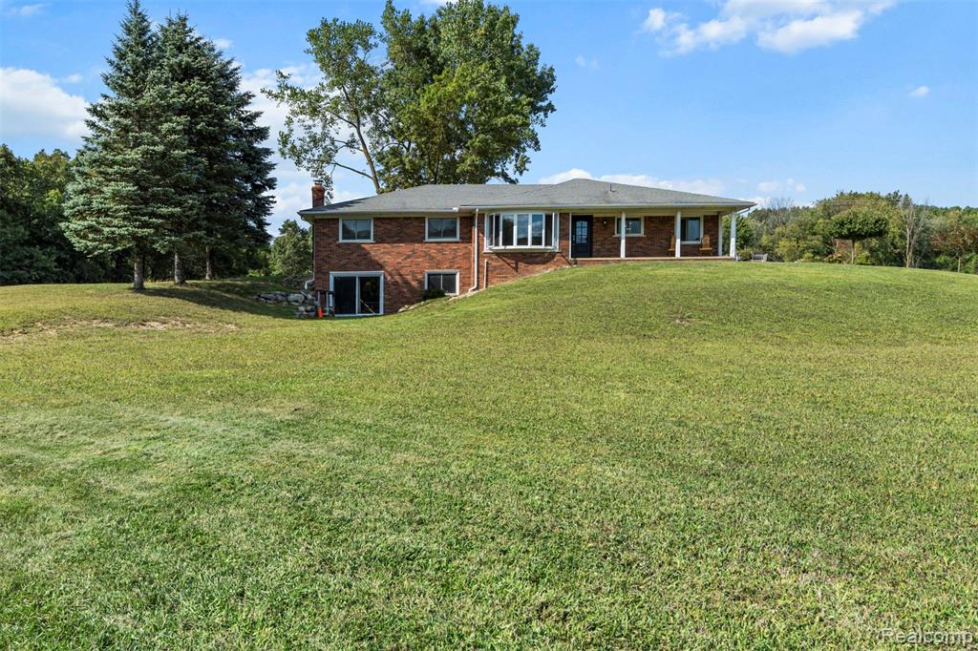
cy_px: 326
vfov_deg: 42.3
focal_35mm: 31
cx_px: 489
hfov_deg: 60.3
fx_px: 842
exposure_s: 1/800
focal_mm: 31
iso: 400
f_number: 8
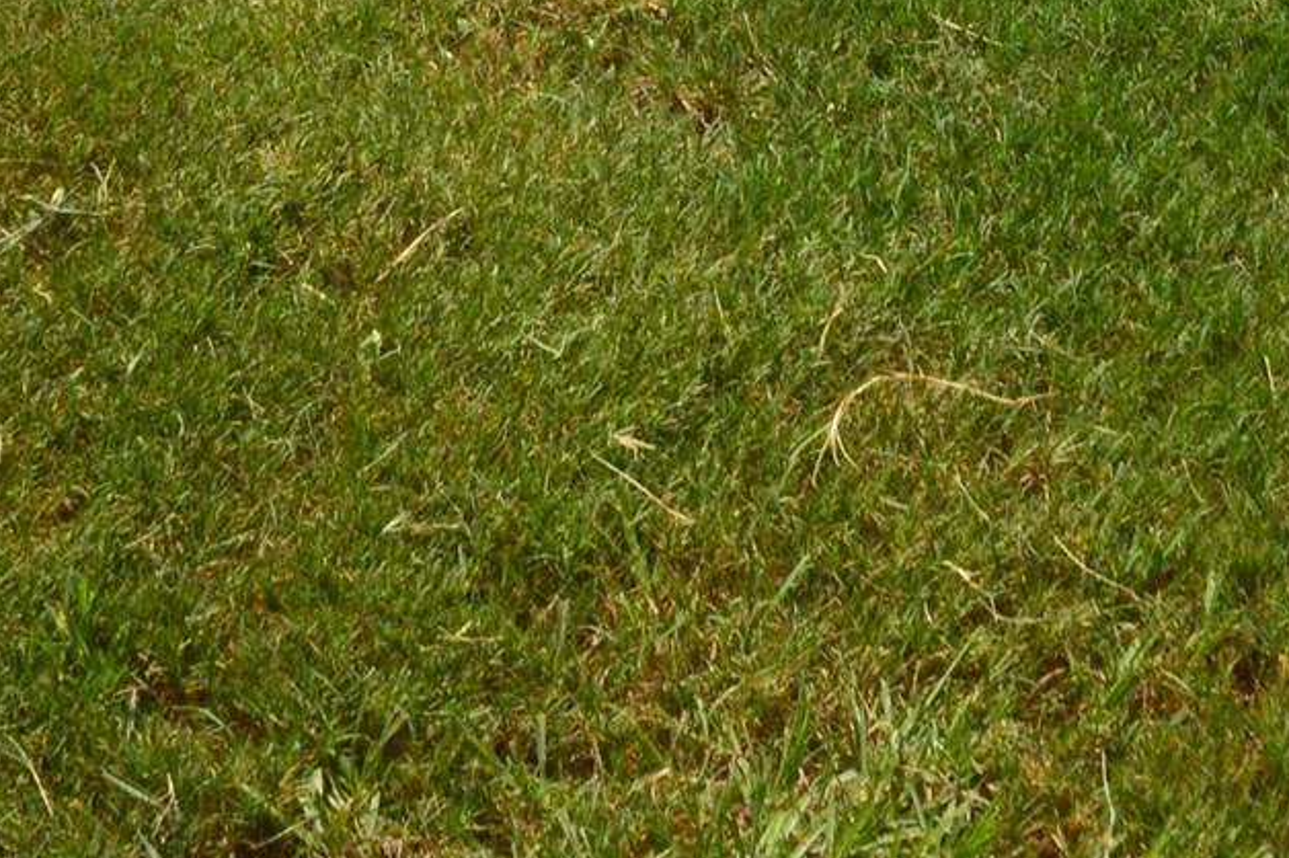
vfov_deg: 9.3
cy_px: -1168
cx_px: 741
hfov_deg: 15.5
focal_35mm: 132
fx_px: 4724
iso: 400
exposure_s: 1/400
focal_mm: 18
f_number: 11
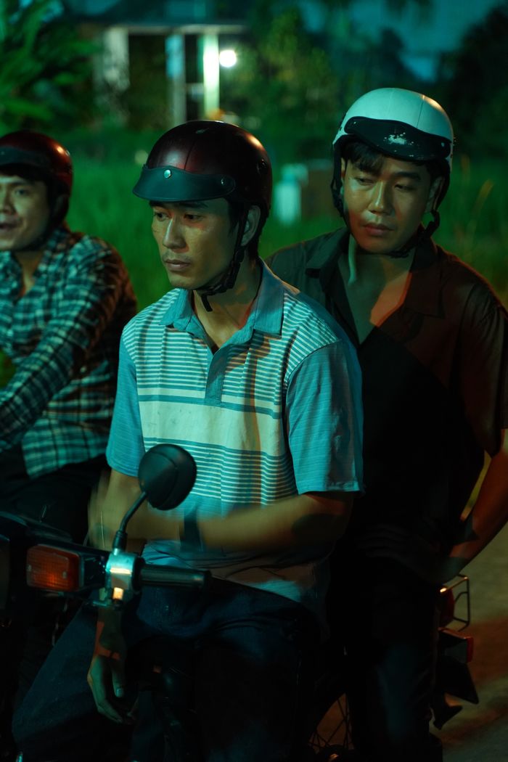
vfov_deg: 27.0
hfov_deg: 18.2
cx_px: 254
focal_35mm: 75
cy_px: 381
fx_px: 1587
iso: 5000
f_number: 2.8
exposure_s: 1/40
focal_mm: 75
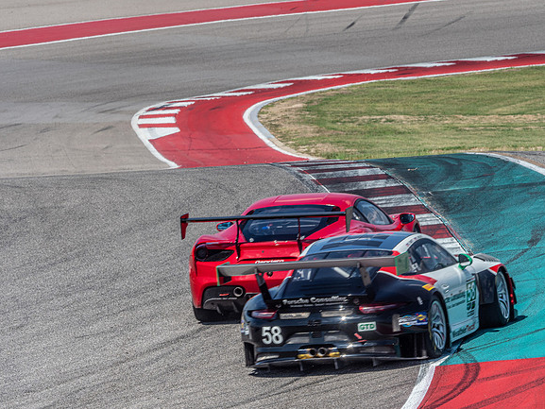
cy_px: 204
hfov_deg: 3.3
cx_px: 273
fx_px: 9511
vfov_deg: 2.5
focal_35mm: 604
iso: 200
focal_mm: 300
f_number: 14
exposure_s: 1/250
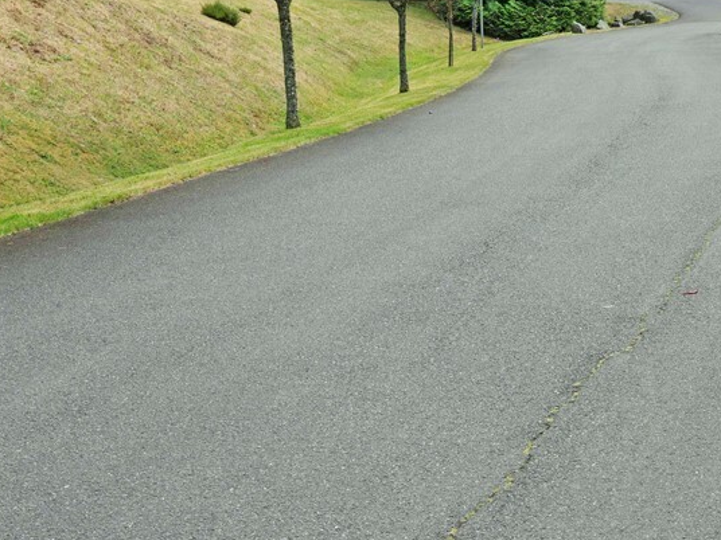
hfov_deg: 25.0
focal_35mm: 70
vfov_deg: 19.8
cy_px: -92
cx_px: 867
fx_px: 1458
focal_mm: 23
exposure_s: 1/15
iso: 200
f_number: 8
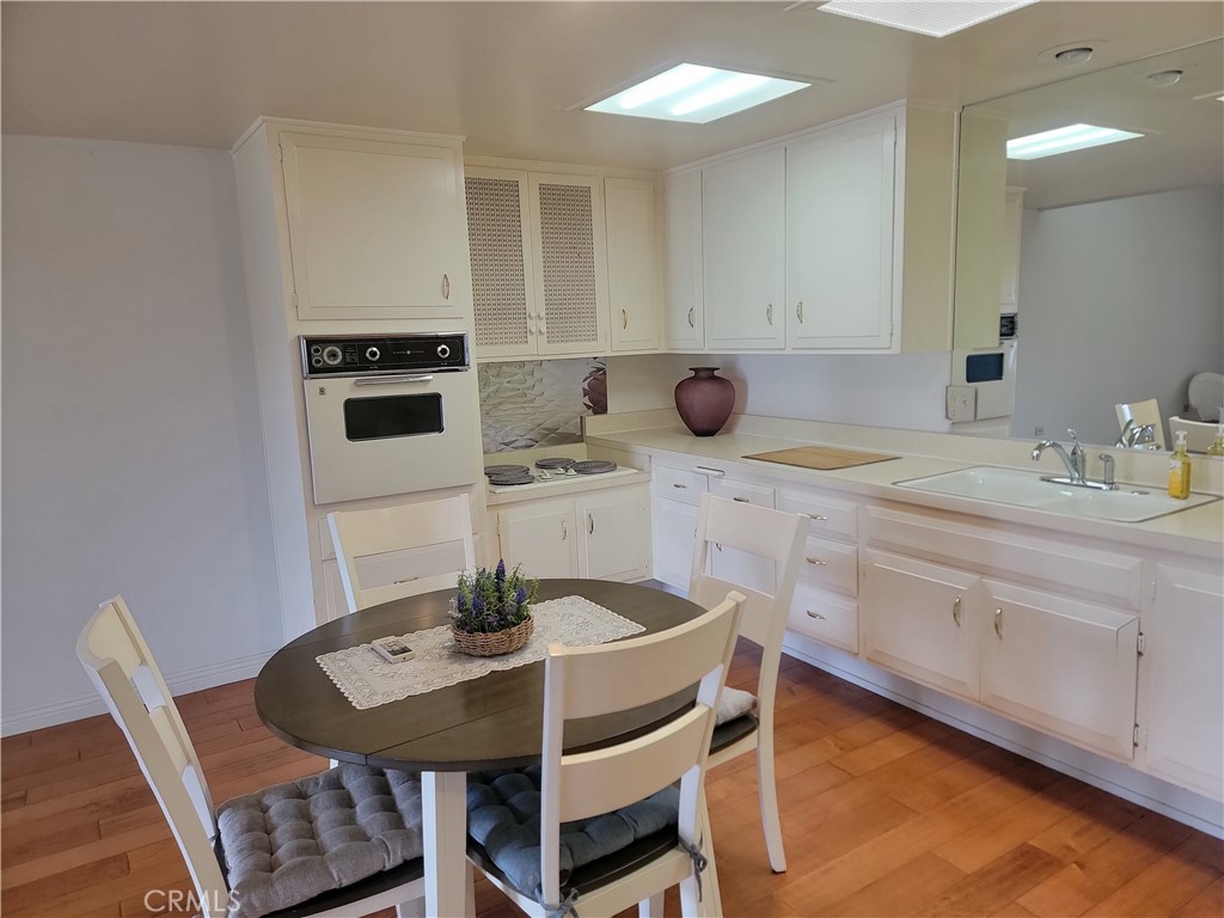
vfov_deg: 56.8
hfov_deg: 71.6
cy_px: 459
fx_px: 849
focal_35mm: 24
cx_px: 612
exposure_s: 1/120
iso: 200
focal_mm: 6.7
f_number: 1.8
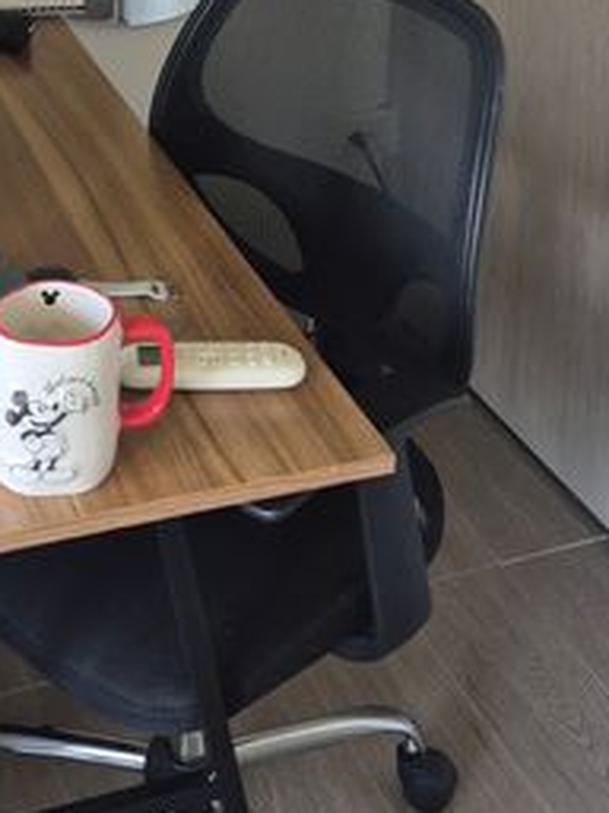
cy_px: -151
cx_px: 155
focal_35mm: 60
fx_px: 1407
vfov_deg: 28.3
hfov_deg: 24.2
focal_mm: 5.4
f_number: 1.8
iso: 200
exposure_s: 1/120
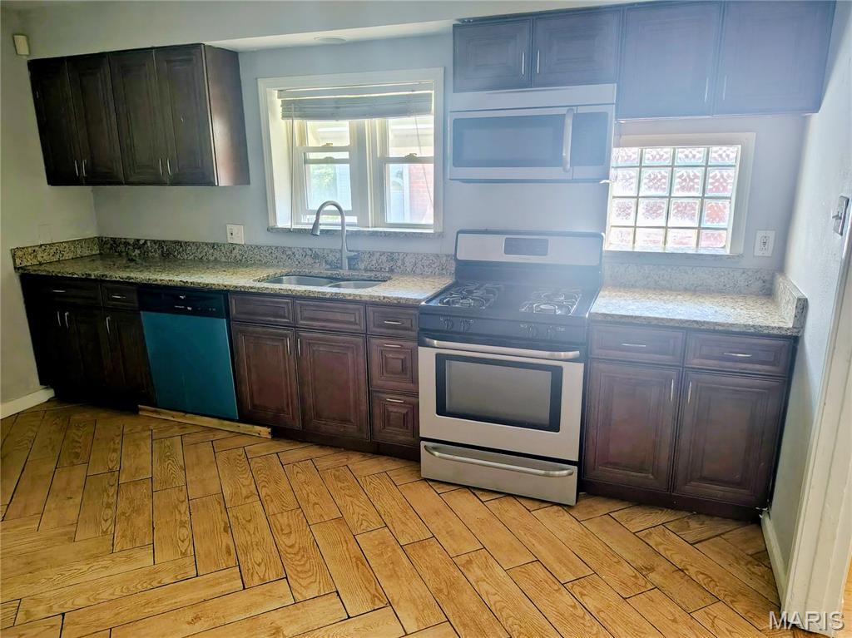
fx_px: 590
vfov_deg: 56.8
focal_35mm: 24
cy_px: 319
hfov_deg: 71.6
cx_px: 426
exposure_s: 1/60
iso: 1364
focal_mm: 5.56
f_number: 1.8
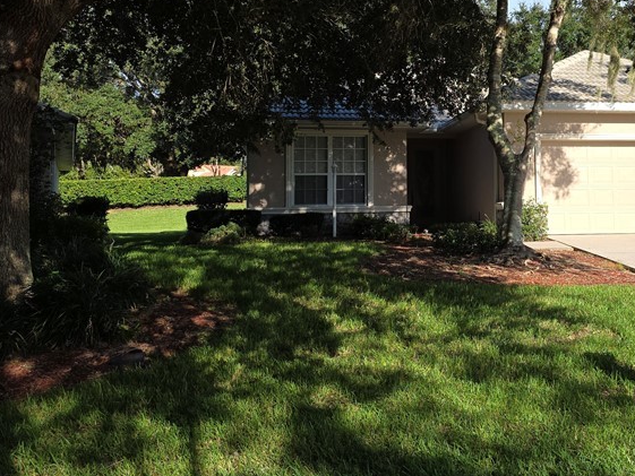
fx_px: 771
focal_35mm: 42
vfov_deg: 34.0
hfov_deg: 43.6
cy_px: 148
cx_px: 463
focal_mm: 6.25
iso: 12
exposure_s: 1/505
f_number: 1.7
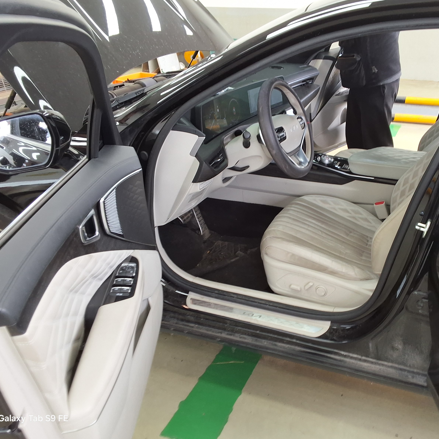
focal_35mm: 34
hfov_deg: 47.9
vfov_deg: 48.4
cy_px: 217
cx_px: 280
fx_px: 488
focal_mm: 2.91
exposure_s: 1/60
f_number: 1.9
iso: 64
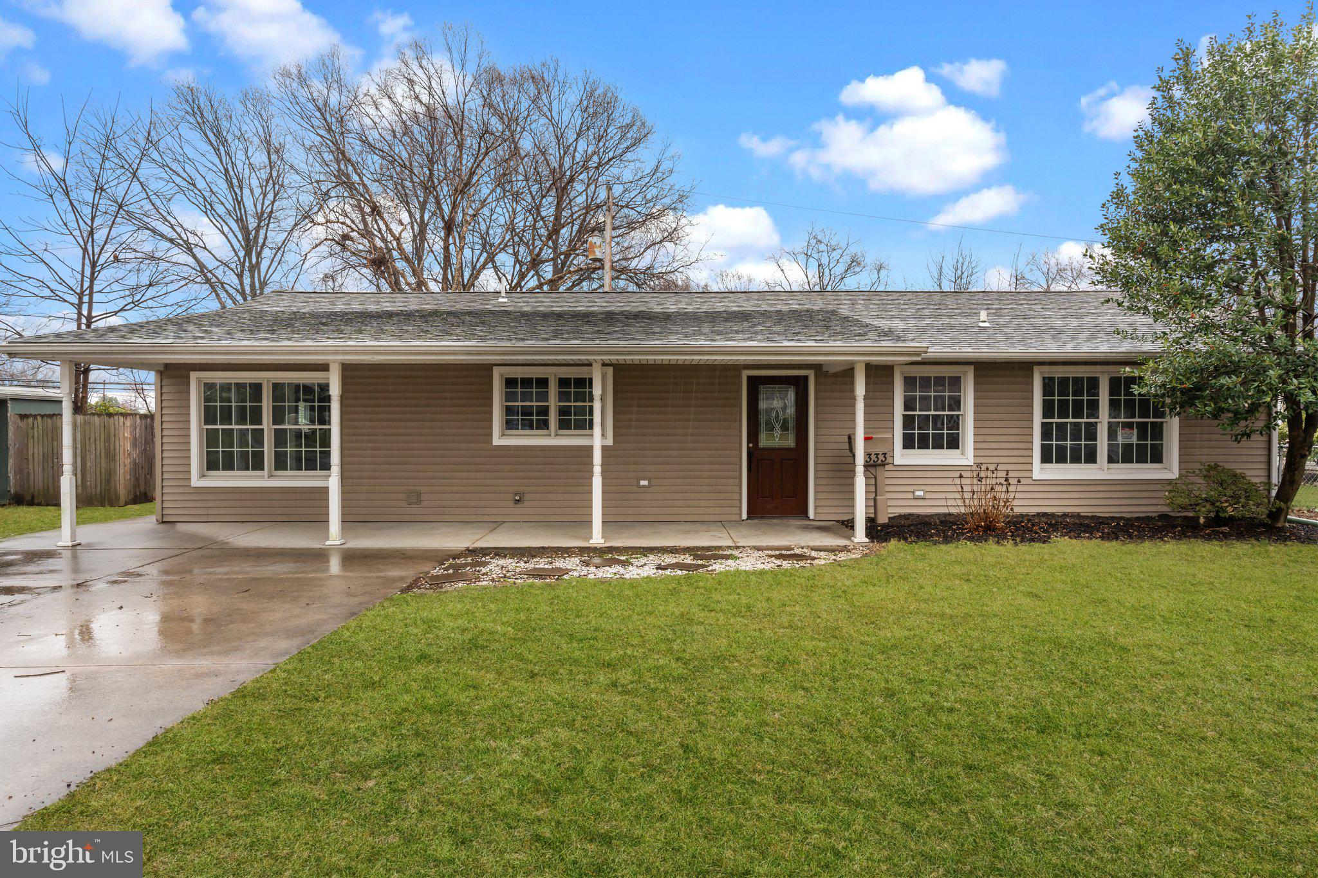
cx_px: 659
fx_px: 842
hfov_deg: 76.1
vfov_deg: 55.1
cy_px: 439
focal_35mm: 23
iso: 500
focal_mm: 23
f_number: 10
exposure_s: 1/60
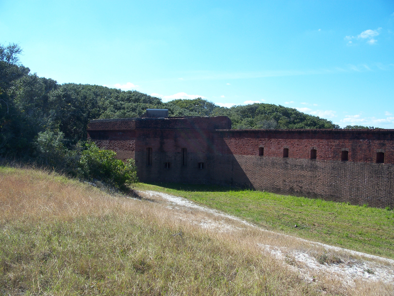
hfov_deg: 50.1
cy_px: 148
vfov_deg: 38.7
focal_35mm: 37
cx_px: 197
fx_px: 421
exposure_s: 1/320
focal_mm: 7.8
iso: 64
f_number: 4
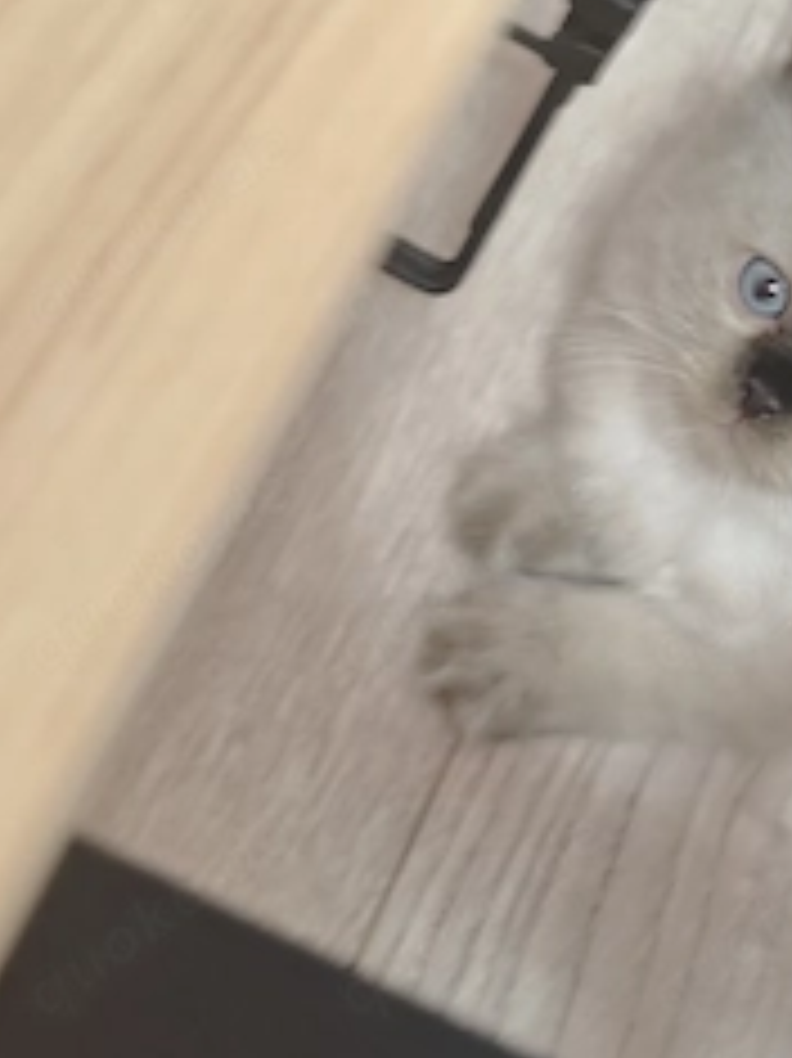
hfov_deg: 22.9
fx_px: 1924
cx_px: 634
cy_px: 639
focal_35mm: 63
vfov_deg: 30.6
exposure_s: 1/33.8
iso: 1250
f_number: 1.63
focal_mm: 8.72
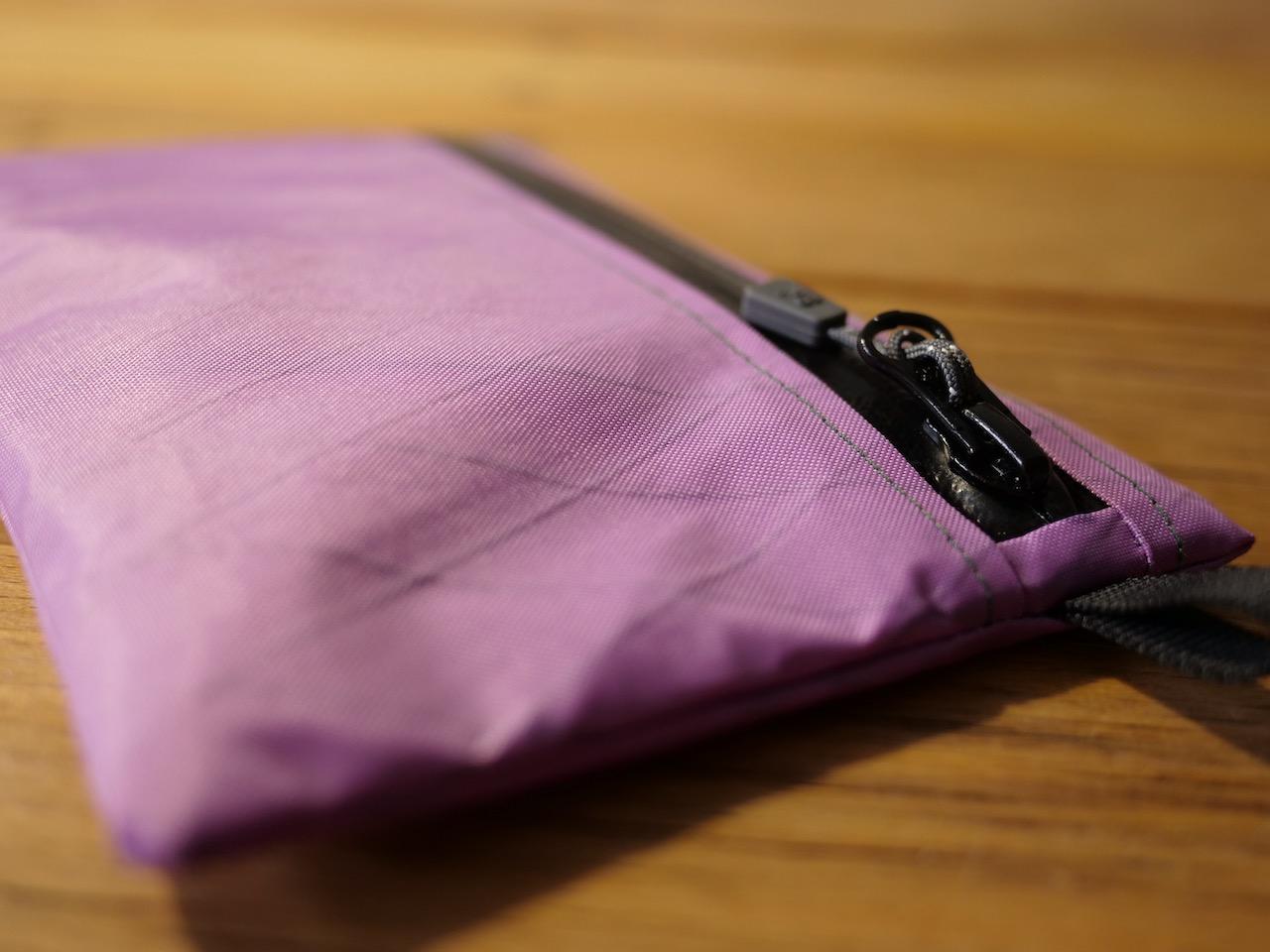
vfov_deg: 36.0
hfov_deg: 46.8
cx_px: 635
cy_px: 476
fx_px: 1468
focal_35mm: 40
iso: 400
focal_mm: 20
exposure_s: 1/60
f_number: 2.2
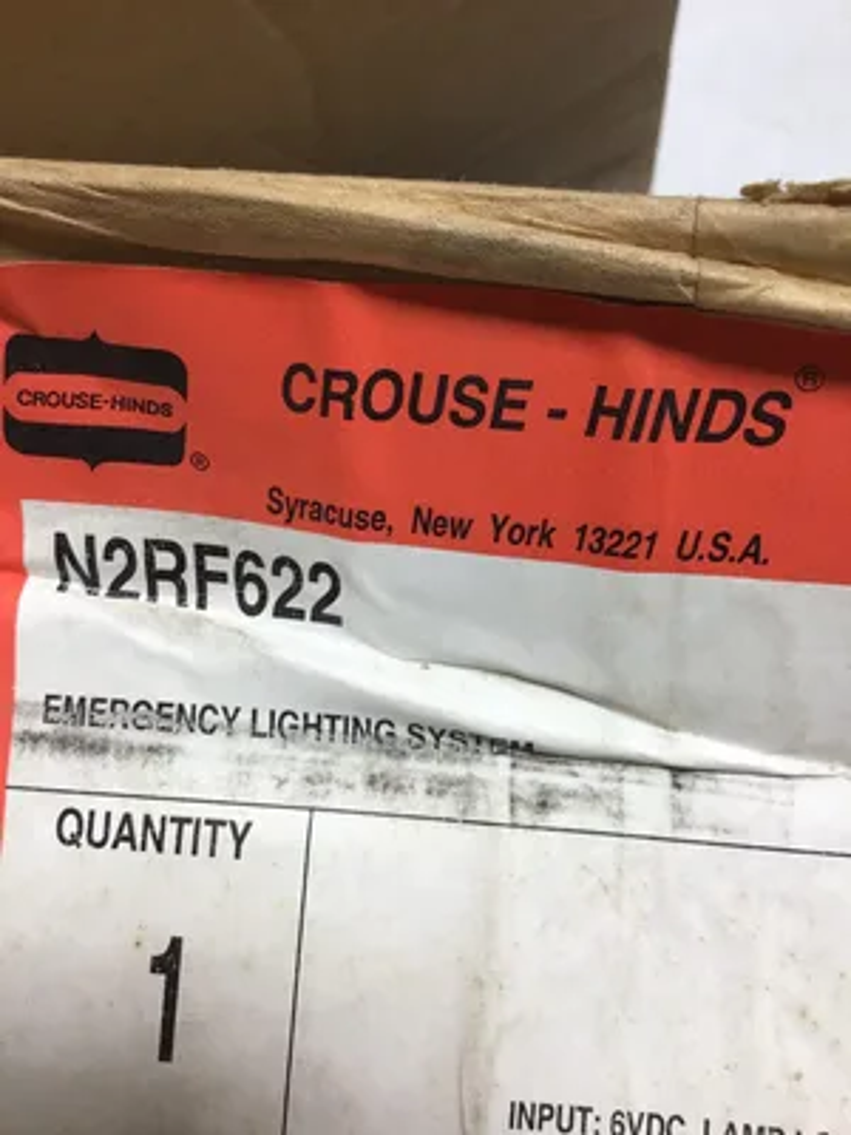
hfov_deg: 45.4
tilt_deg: -70.9
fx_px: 1016
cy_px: 568
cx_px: 426
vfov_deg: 58.4
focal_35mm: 31
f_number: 2.4
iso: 25
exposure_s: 1/127
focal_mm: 3.3
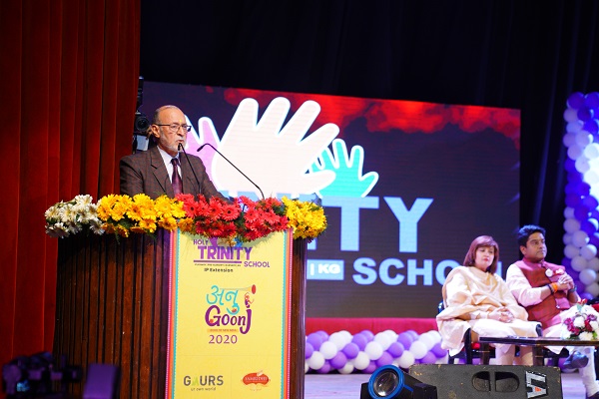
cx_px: 300
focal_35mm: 105
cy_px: 200
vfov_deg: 13.0
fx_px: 1747
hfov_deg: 19.5
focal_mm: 70
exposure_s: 1/160
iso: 1000
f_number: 2.8
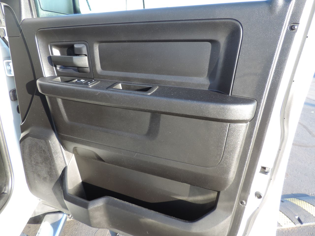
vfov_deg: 56.8
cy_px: 118
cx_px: 158
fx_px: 218
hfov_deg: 71.6
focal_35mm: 24
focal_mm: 4.3
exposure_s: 1/60
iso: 80
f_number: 3
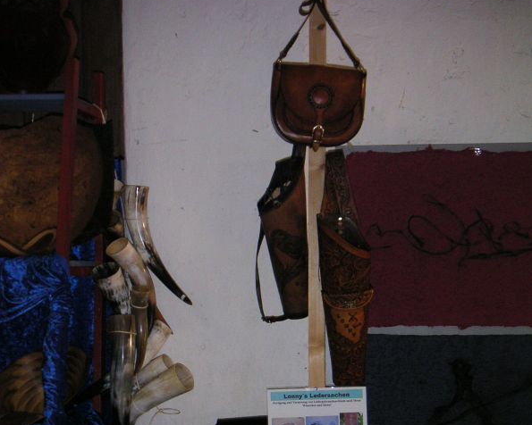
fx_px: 992
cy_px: 344
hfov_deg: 30.0
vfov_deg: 23.8
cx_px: 267
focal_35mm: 63
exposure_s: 1/45
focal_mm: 7.5
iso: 160
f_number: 2.9
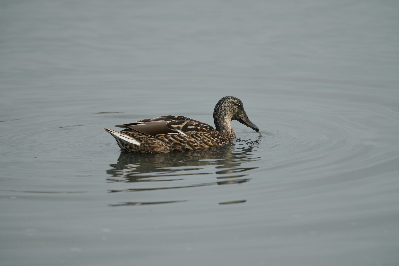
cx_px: 200
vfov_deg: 2.3
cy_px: 133
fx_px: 6649
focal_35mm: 600
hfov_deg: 3.4
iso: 500
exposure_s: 1/2000
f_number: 5.6
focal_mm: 600
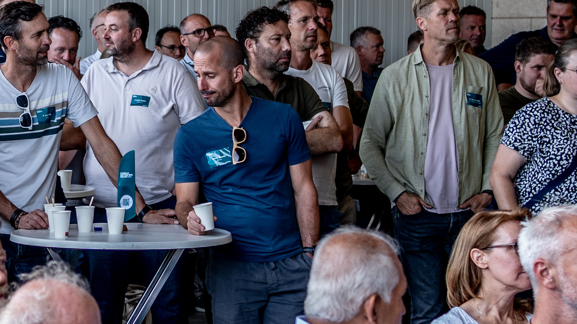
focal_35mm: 127
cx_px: -5
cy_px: 116
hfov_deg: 16.5
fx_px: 1943
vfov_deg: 9.5
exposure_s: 1/200
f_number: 2.8
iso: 160
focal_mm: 35
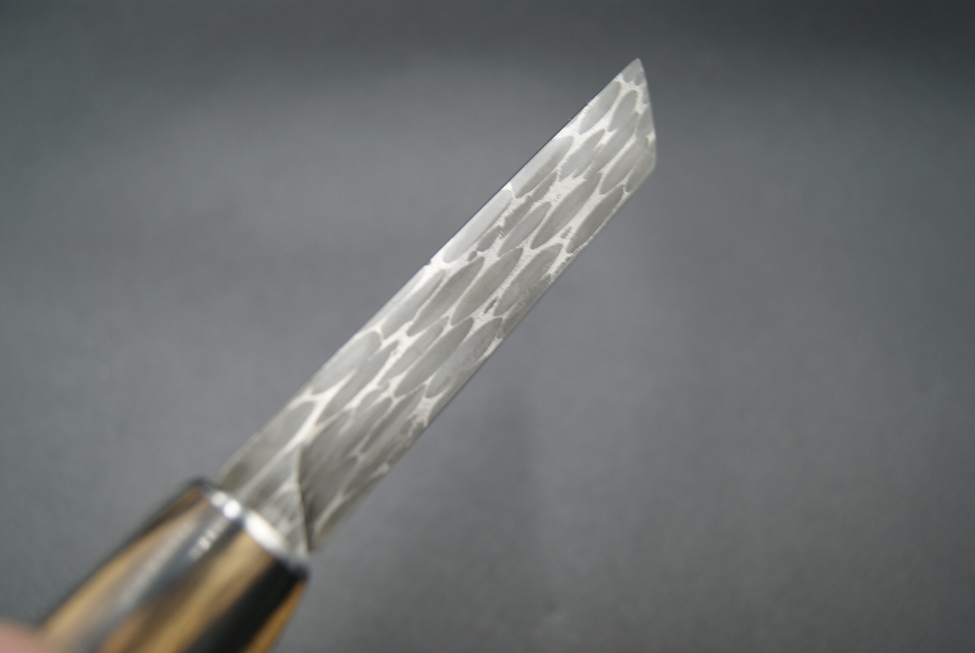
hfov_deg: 53.1
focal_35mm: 36
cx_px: 488
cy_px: 326
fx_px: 976
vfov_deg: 37.0
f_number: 4
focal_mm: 24
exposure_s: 1/40
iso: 100
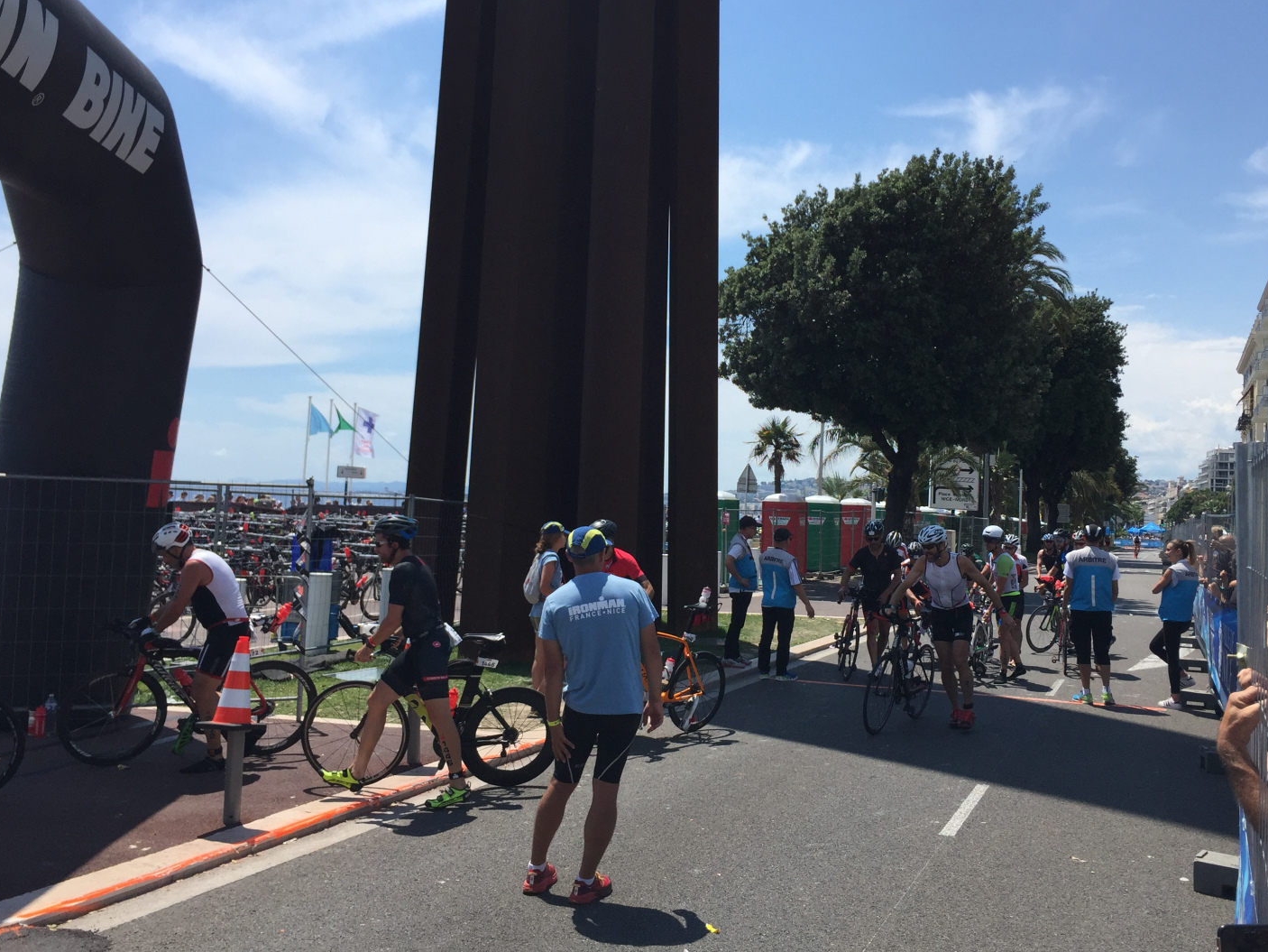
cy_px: 439
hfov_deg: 55.2
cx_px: 701
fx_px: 1209
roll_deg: -3.3
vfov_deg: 42.9
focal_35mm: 33
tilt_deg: +3.5
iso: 32
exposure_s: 1/2825
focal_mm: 4.15
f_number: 2.2
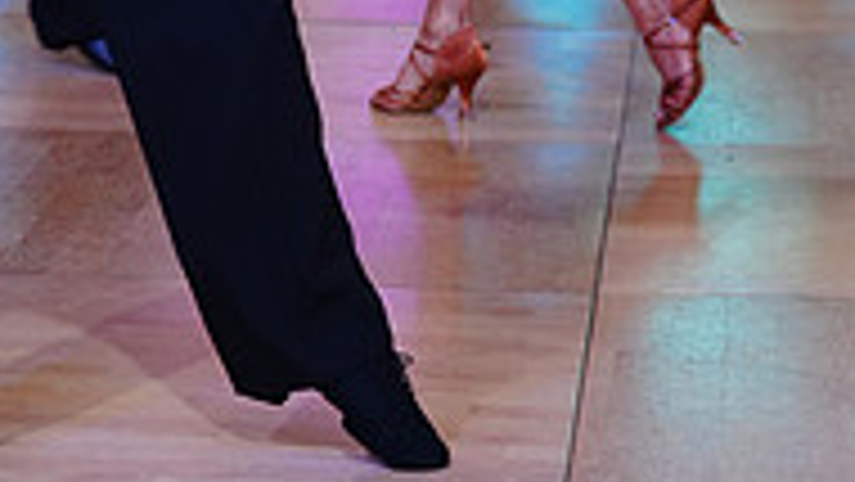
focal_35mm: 224
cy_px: -441
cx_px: 722
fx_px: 5080
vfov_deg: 5.3
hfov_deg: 9.6
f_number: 2.8
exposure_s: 1/320
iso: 1000
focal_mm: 70
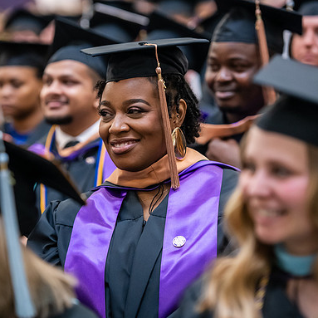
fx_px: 1673
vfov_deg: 10.9
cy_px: 160
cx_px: 123
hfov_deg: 10.9
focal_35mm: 161
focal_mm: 125
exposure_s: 1/200
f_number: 3.2
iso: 3200
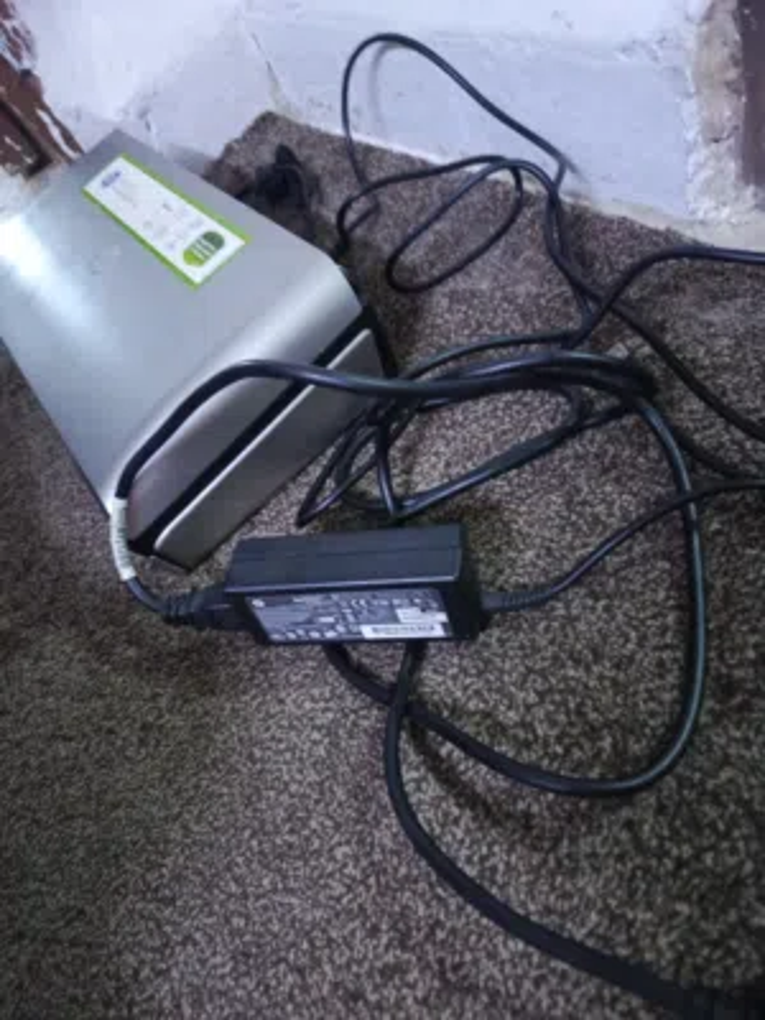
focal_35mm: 23
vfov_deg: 73.9
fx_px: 678
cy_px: 510
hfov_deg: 58.9
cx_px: 382
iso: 6490
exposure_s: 1/20
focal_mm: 5.25
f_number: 1.75
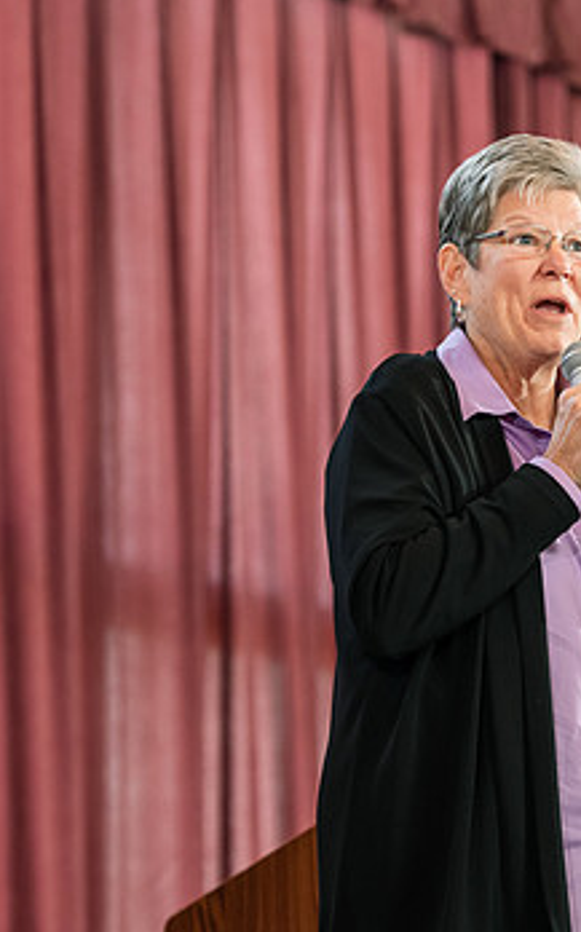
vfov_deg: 11.2
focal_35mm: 187
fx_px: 4745
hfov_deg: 7.0
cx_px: 511
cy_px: 510
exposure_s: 1/200
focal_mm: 110
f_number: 3.5
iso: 1600
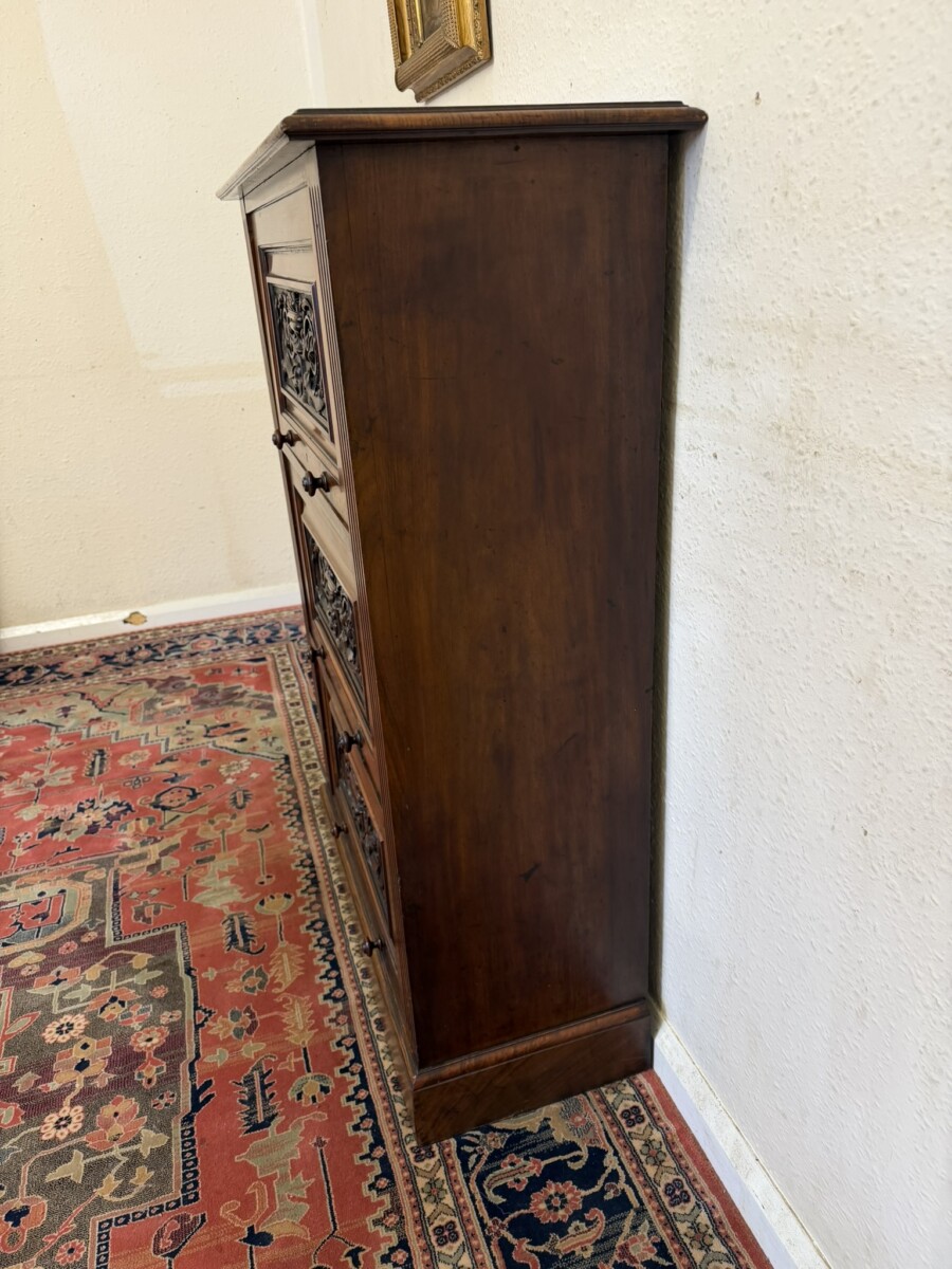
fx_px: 880
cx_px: 476
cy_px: 634
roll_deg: +3.4
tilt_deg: -23.6
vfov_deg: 71.6
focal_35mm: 24
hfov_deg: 56.8
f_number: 1.78
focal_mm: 6.76
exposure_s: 1/50
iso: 160
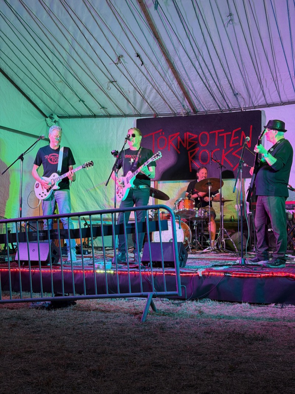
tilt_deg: +2.3
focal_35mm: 48
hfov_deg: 30.3
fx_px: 545
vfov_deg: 39.6
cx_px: 148
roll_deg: -0.3
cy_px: 197
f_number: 1.78
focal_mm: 6.76
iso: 160
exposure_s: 1/49
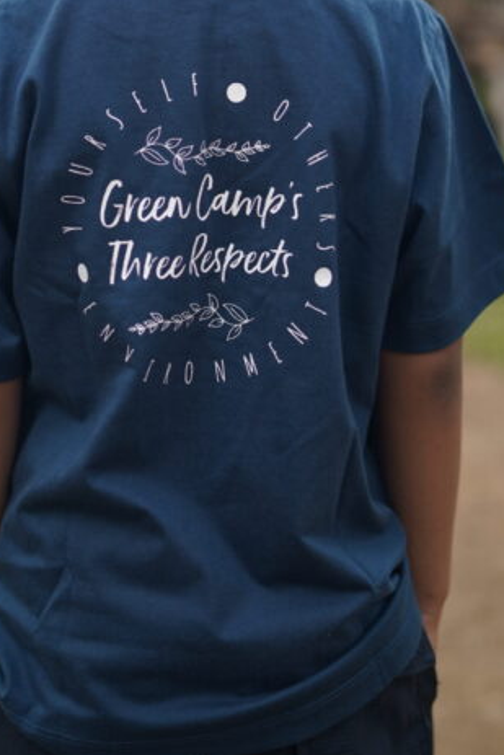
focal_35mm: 68
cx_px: 178
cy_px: 130
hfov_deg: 20.0
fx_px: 1427
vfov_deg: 28.9
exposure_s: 1/320
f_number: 1.8
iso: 160
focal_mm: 35
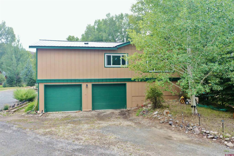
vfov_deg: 46.4
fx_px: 182
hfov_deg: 65.5
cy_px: 78
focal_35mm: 28
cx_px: 117
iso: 100
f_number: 3.2
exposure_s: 1/50
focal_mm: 10.26
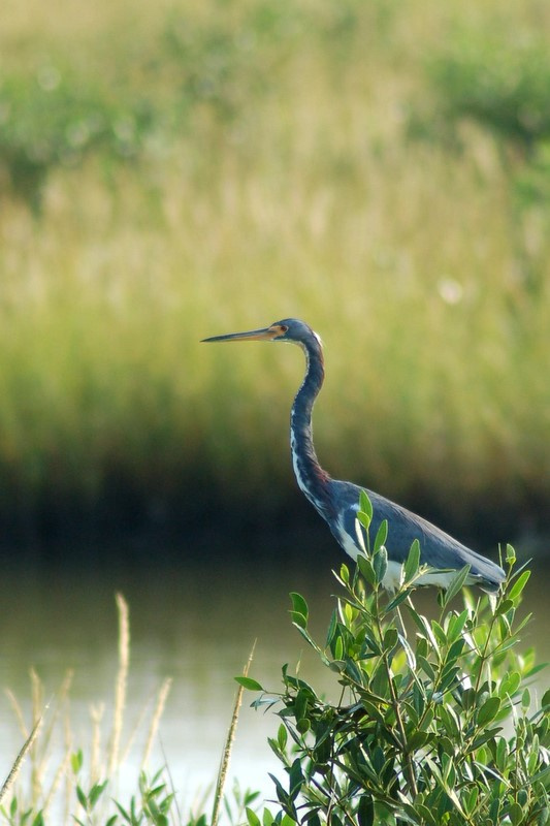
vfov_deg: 4.6
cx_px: 275
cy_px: 413
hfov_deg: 3.1
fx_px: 10316
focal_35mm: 450
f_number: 5.6
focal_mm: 300
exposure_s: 1/640
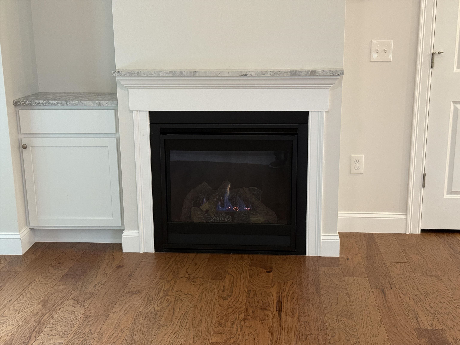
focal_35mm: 48
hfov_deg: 39.7
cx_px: 230
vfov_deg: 30.3
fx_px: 638
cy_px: 172
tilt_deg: -13.6
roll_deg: +0.7
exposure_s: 1/60
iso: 200
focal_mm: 6.76
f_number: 1.78
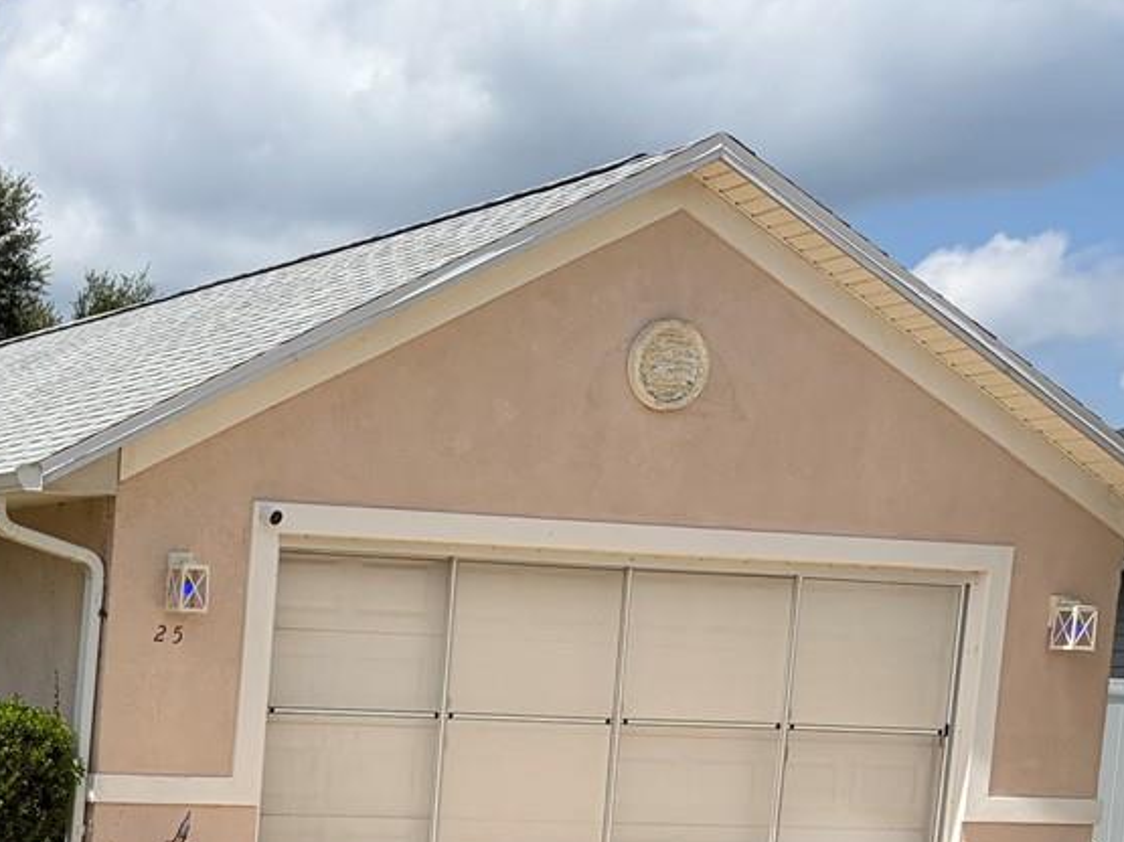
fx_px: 2435
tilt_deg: -4.8
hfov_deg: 22.8
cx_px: -383
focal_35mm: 75
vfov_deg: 18.8
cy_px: 949
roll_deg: -2.6
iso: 64
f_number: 1.6
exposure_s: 1/6993
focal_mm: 5.96
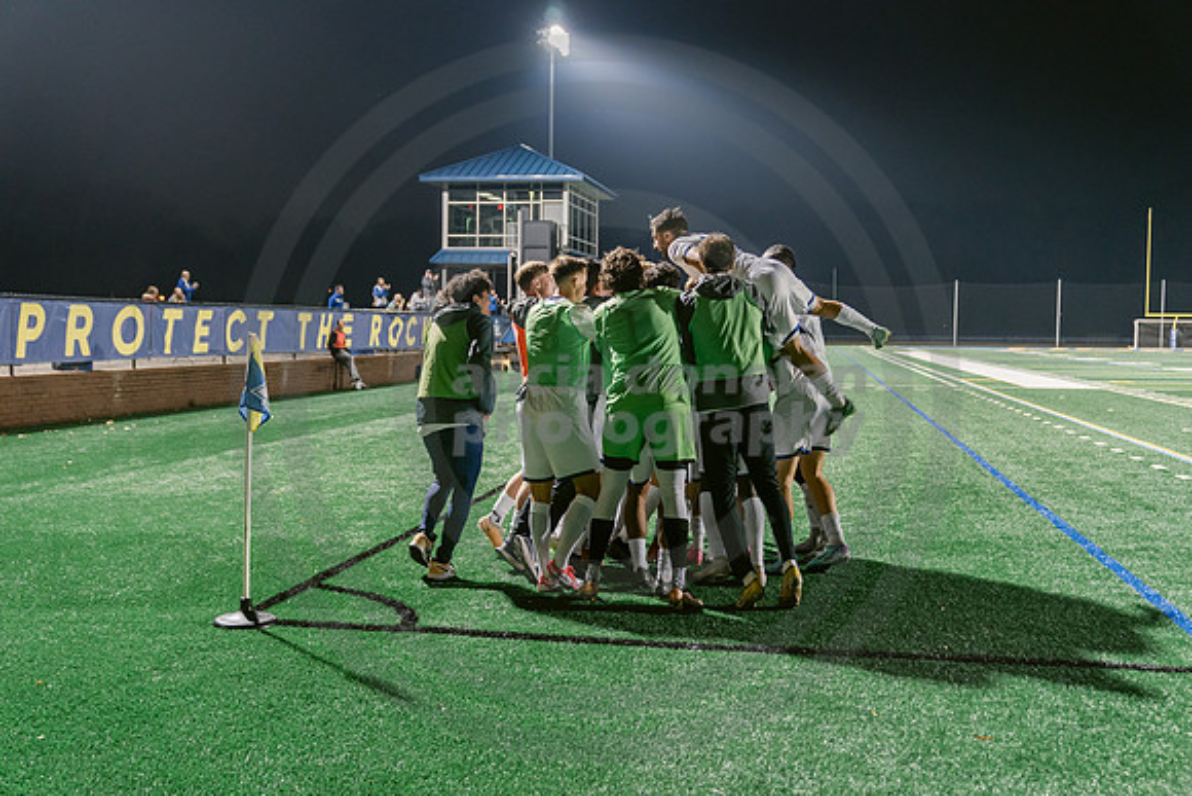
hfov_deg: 53.1
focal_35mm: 36
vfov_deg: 36.9
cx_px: 596
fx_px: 1192
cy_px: 398
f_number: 3.2
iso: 2500
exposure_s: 1/100
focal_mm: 36
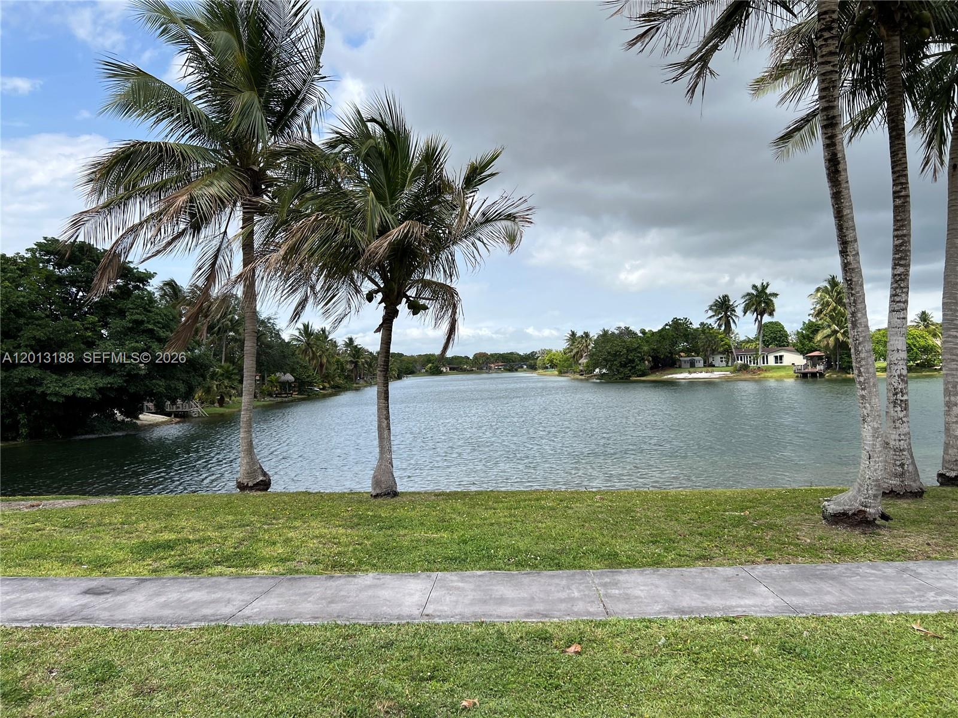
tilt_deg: +0.8
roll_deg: +1.3
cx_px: 479
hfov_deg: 67.3
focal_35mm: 26
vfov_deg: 53.1
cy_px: 359
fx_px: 720
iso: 50
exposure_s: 1/4115
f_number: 1.5
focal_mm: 5.7
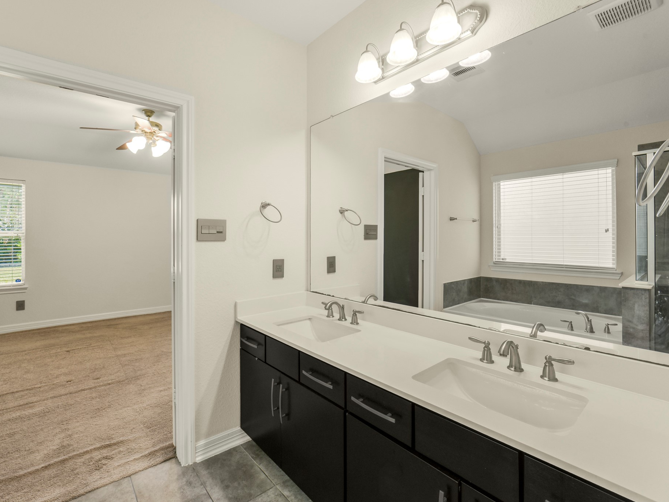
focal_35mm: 16
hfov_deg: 94.1
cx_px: 295
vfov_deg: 78.1
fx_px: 309
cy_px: 254
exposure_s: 1/40
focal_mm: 14
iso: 500
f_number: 11
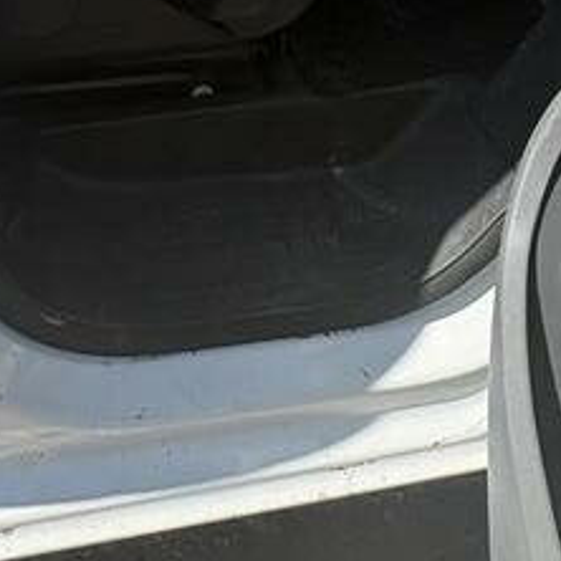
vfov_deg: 21.8
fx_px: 917
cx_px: 222
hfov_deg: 33.9
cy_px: -445
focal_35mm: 50
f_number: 2.2
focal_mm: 2.22
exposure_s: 1/741
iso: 64
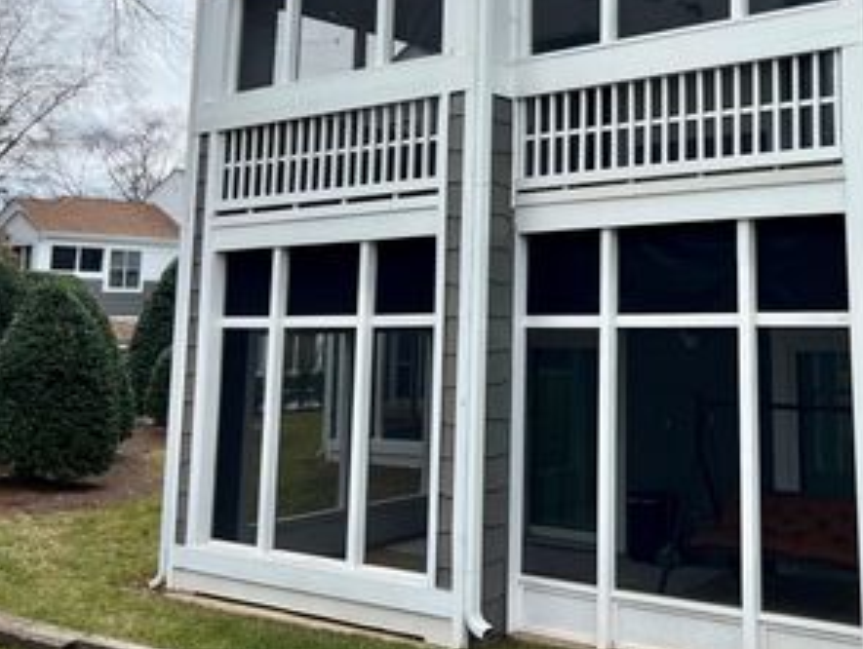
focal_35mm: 44
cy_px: 136
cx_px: 696
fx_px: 1098
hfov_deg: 41.0
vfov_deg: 32.1
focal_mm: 5.7
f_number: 1.5
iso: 50
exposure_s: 1/3077
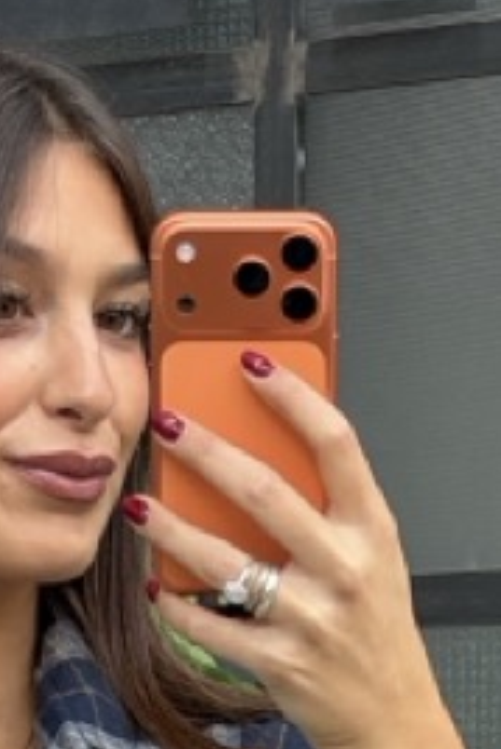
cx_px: 294
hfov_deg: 5.8
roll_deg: +0.7
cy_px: 1367
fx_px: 4961
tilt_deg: -16.9
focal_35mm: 238
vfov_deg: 8.3
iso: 125
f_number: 1.78
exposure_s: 1/60
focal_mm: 6.76
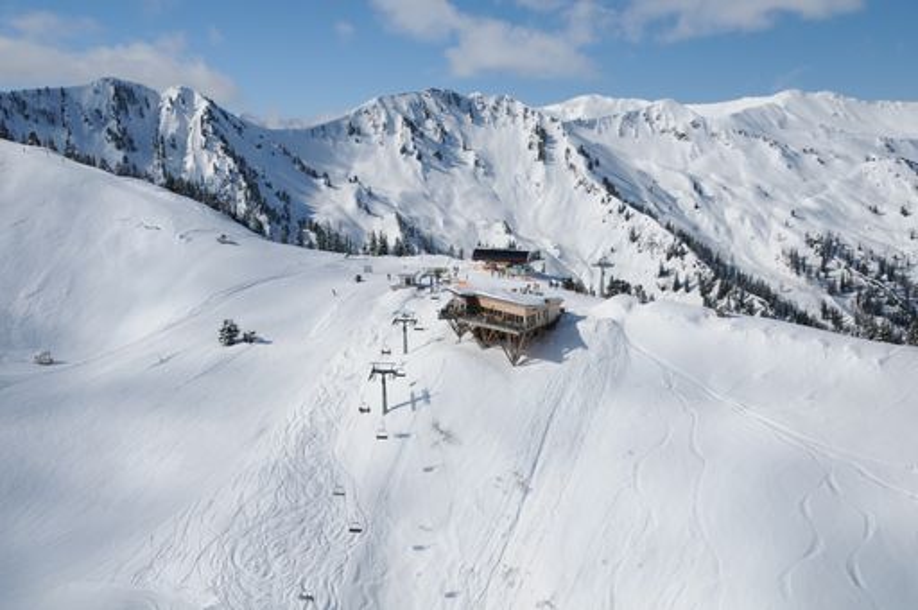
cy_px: 305
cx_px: 459
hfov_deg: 55.2
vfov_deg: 38.3
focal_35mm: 34
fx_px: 879
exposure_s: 1/800
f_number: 13
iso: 200
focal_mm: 23
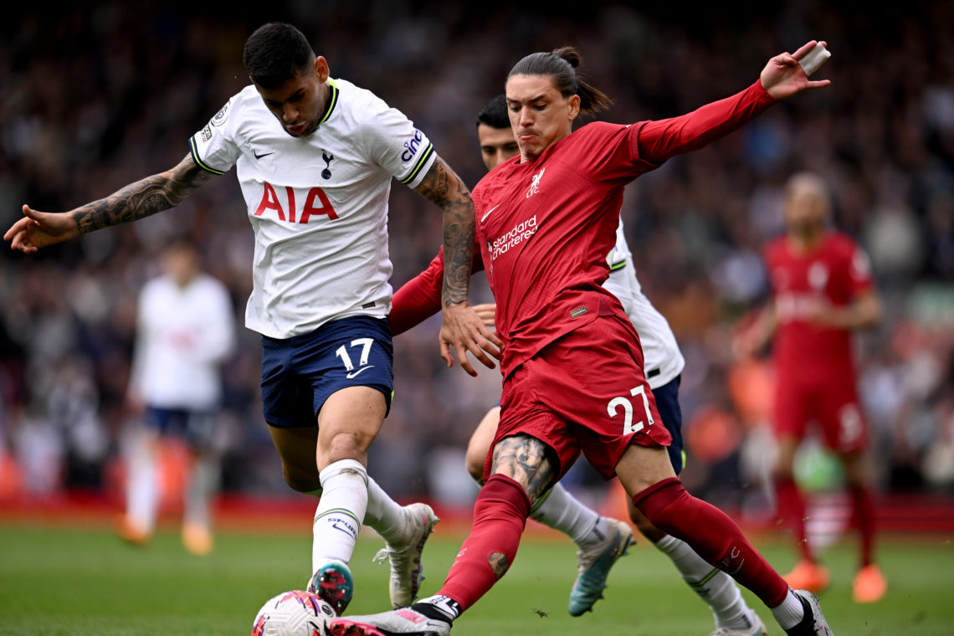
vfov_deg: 3.4
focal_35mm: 400
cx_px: 477
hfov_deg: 5.2
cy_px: 318
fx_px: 10599
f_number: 3.2
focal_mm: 400
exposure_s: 1/3200
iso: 1000
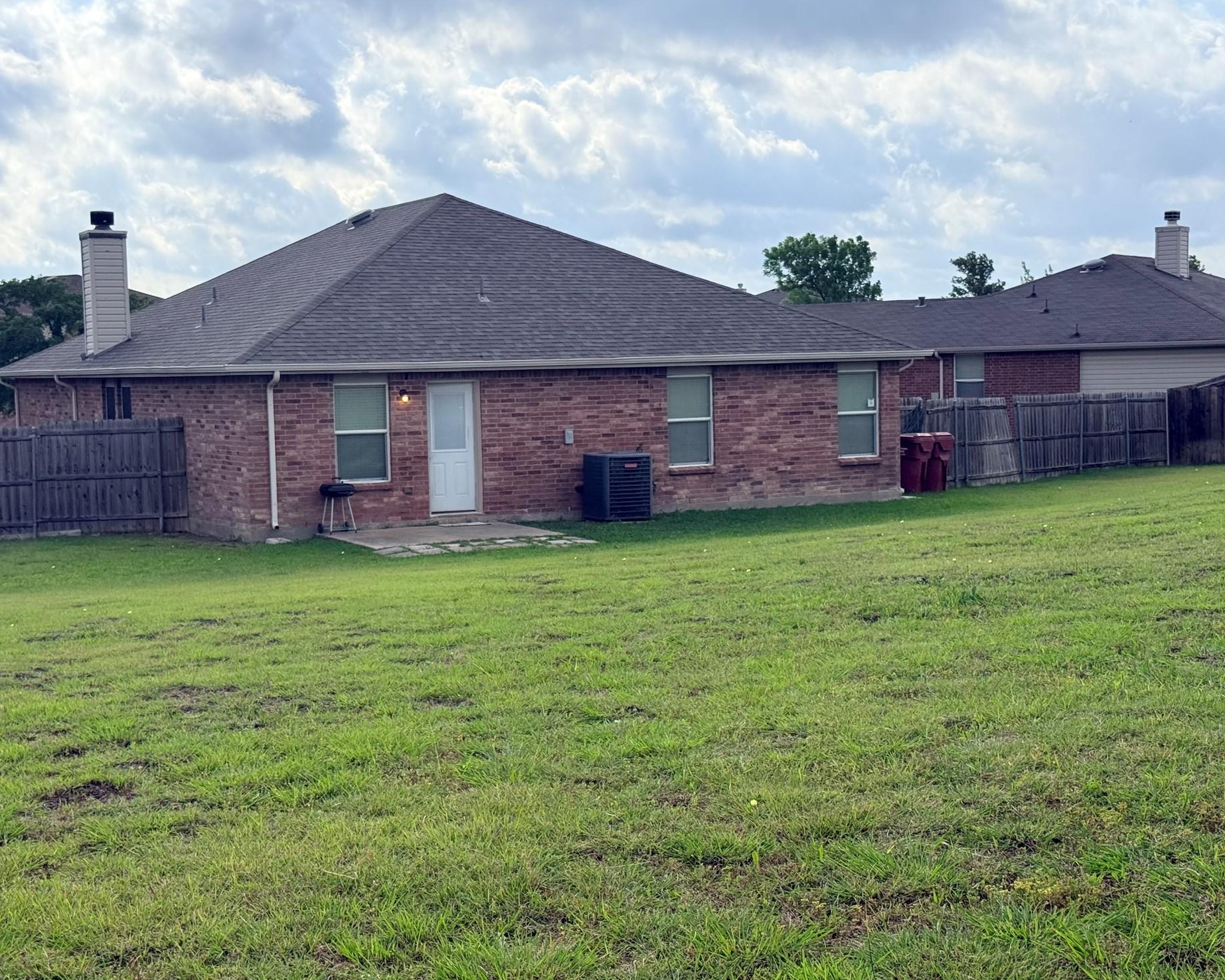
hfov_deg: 36.0
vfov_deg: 29.1
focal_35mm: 52
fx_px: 1885
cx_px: 570
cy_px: 503
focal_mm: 6.76
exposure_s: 1/7874
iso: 100
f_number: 1.78
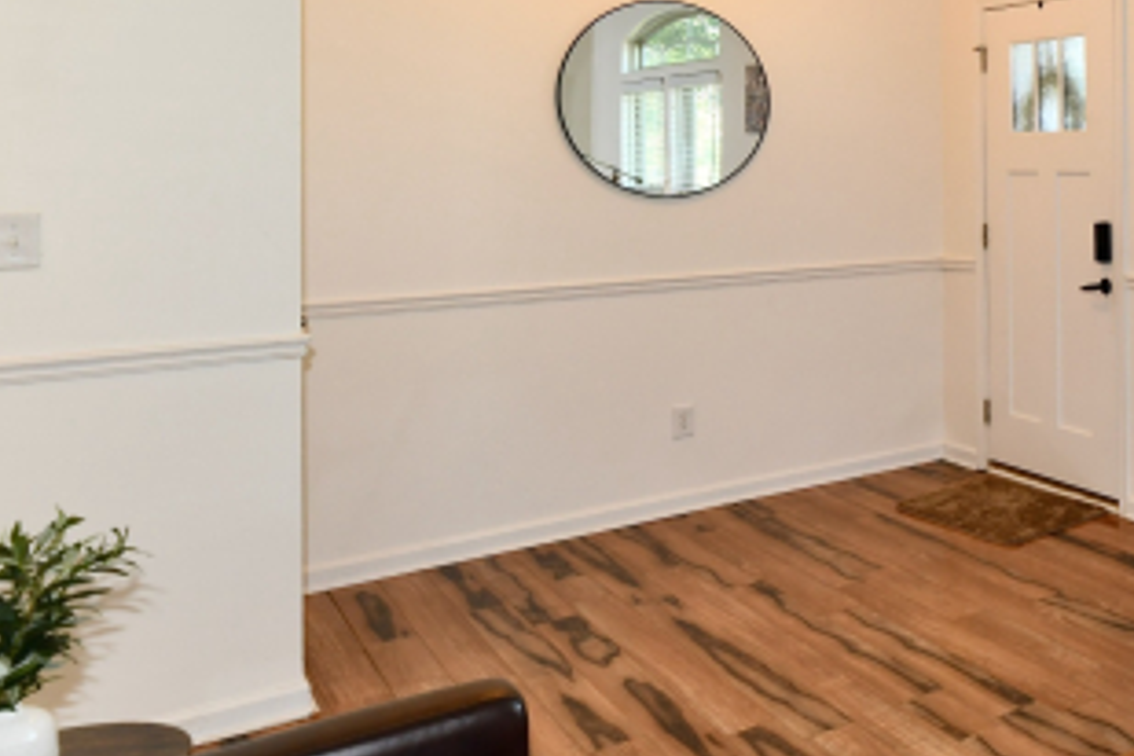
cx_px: 1255
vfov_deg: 38.0
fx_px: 1071
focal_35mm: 34
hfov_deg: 43.1
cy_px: 198
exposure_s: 1/60
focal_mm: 14
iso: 640
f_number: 6.3
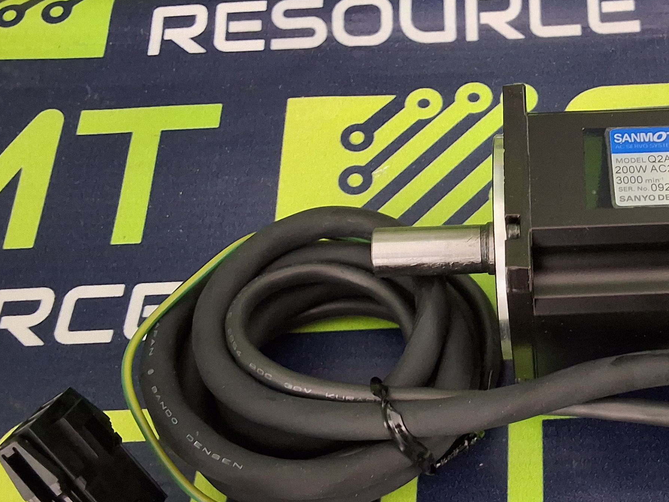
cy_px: 260
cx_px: 574
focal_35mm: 51
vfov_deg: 28.6
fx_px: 986
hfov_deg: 35.7
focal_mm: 2.91
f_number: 1.9
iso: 400
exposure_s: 1/20
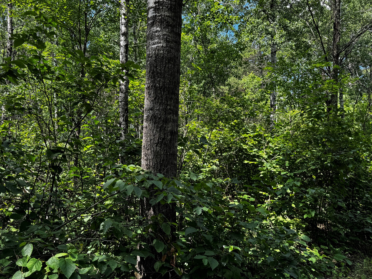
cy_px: 126
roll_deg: -0.9
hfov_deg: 59.9
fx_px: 322
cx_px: 173
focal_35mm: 30
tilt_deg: +4.0
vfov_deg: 46.7
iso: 80
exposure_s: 1/604
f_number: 1.78
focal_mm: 6.76
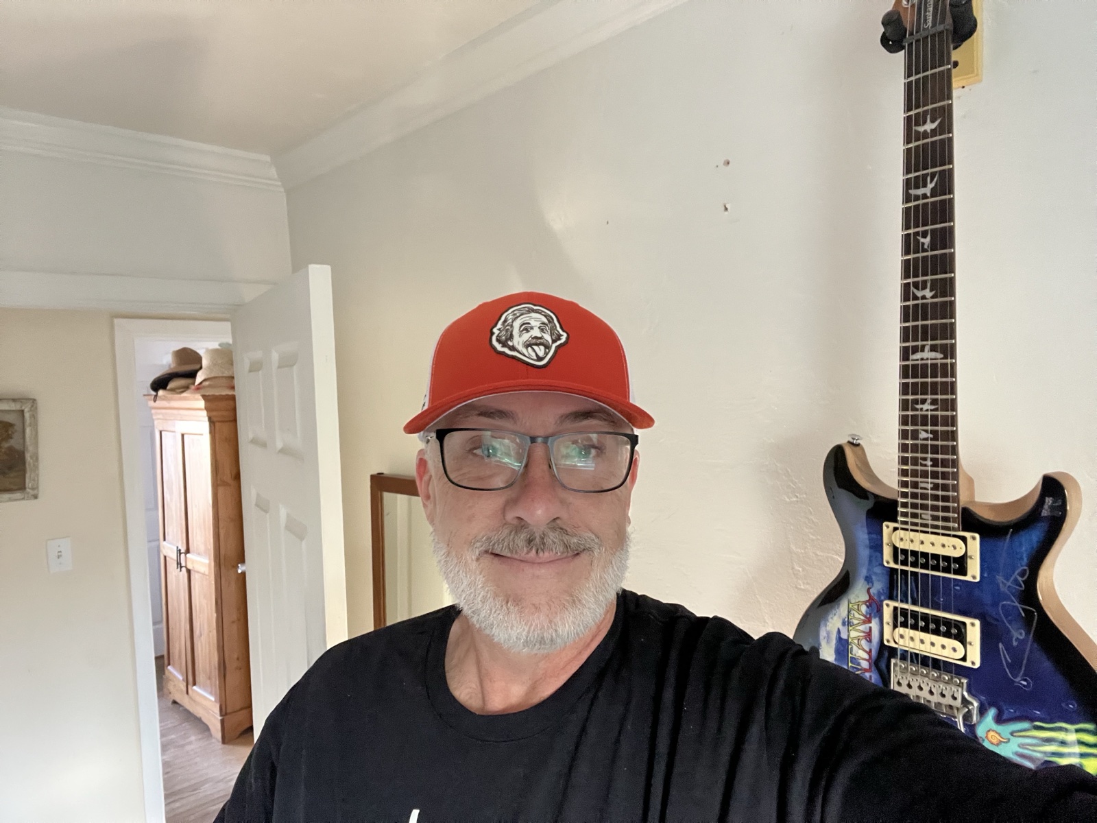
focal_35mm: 23
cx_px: 548
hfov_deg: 73.9
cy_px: 412
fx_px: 729
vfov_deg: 58.9
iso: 640
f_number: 2.2
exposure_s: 1/24
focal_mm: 2.71
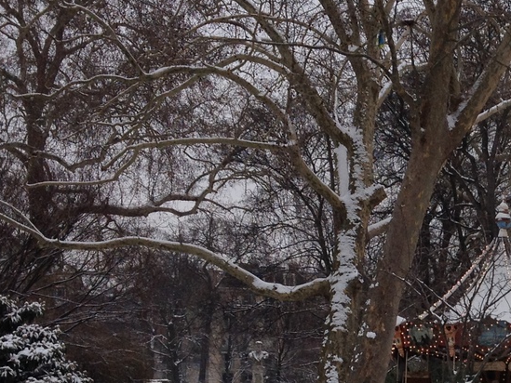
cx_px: 630
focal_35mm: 102
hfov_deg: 18.2
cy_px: 372
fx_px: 1506
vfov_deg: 14.3
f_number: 2.4
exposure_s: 1/863
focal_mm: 4.28
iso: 64
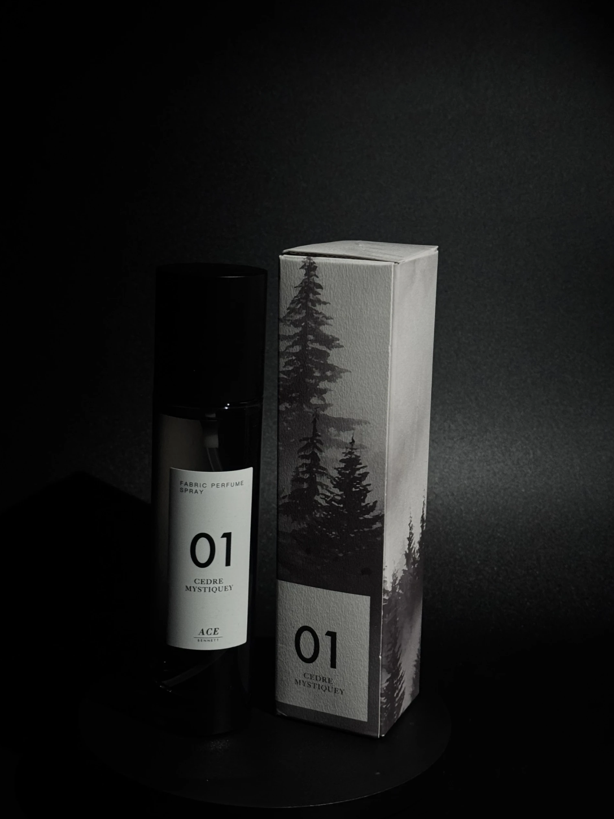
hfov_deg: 27.0
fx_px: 1277
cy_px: 452
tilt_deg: -14.1
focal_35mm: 54
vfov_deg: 35.5
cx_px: 280
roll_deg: -1.9
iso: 200
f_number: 1.78
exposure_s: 1/60
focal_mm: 6.76
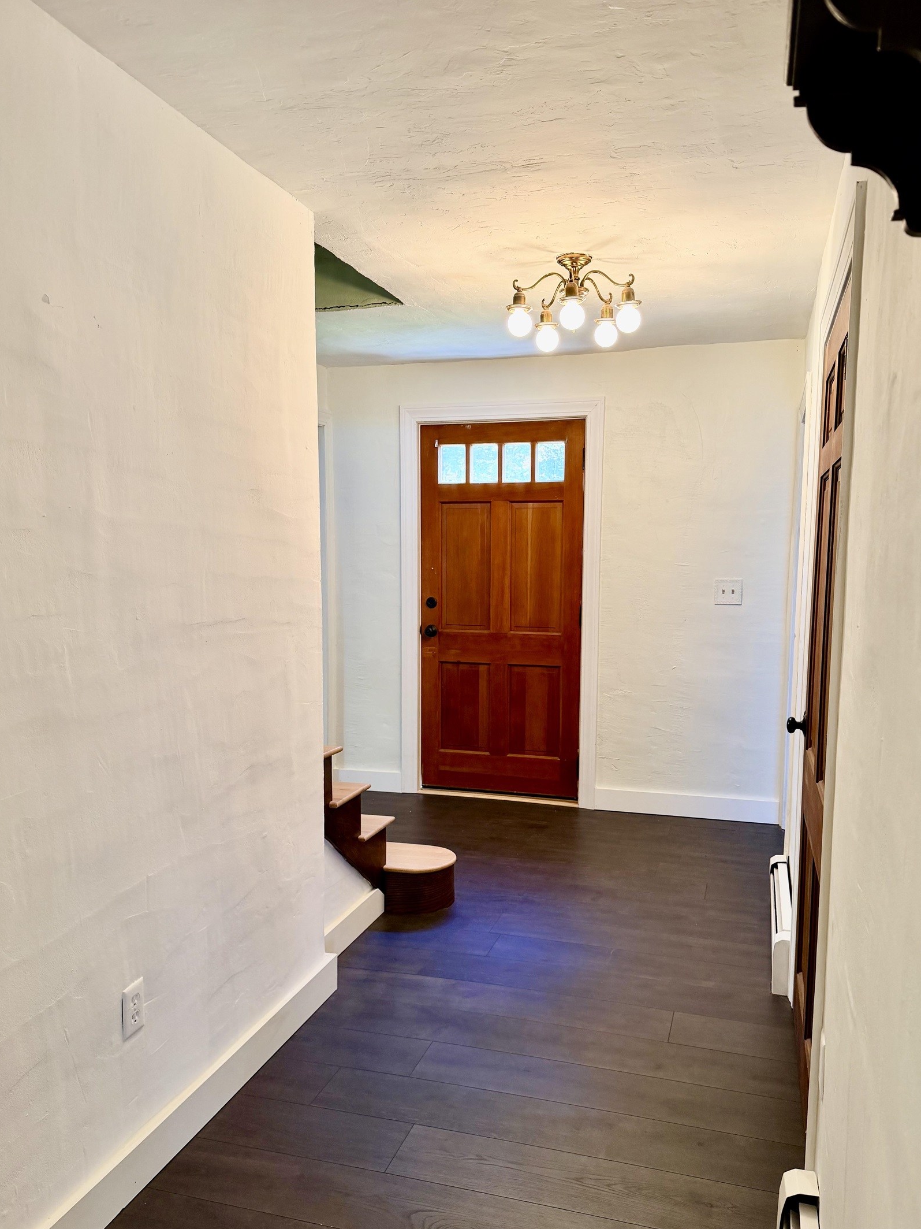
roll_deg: -0.6
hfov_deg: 53.0
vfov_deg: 67.2
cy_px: 655
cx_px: 491
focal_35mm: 26
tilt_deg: -7.3
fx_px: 922
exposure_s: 1/60
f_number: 1.78
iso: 160
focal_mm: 6.76
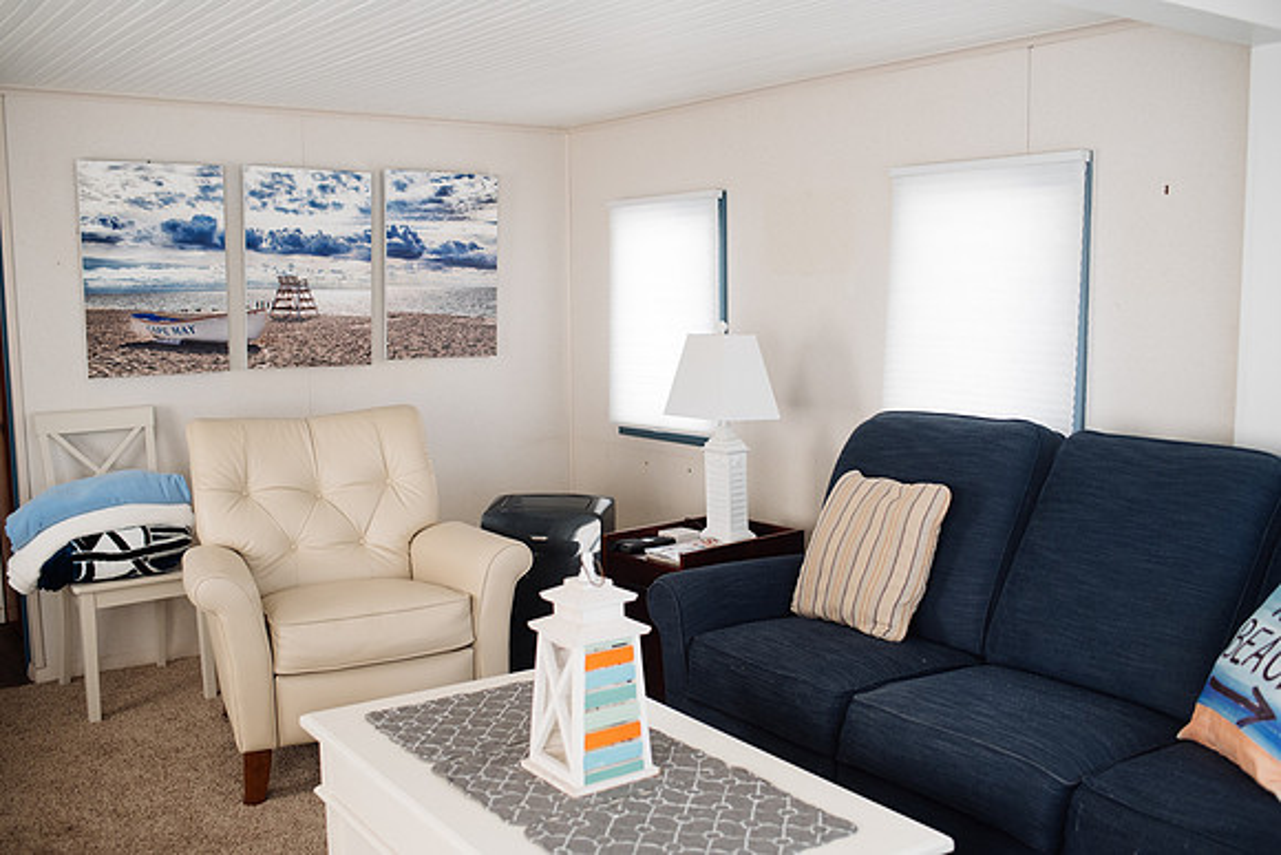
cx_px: 640
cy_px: 428
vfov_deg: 37.9
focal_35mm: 35
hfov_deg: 54.4
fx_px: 1246
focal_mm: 35
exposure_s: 1/500
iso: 1000
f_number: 2.8
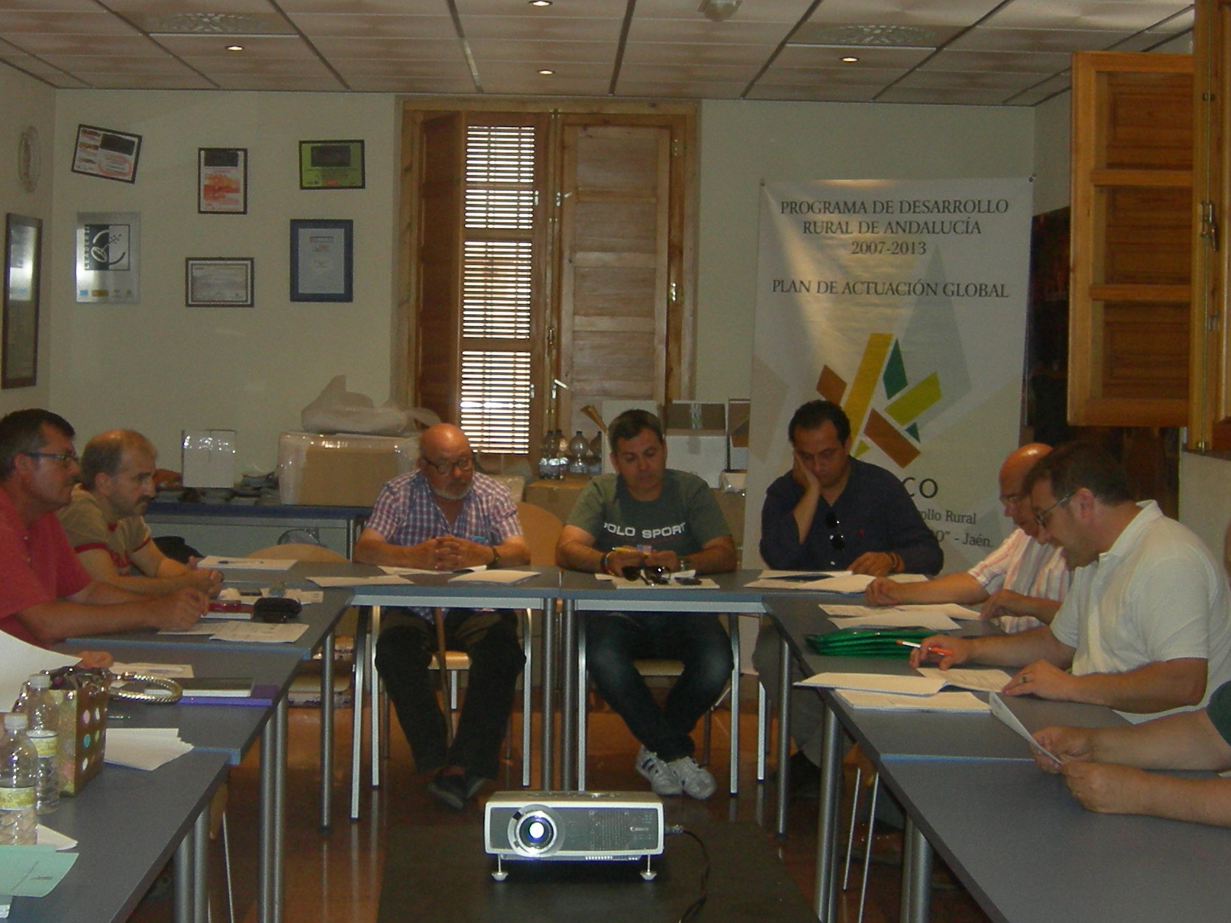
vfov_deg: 26.4
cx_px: 553
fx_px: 1955
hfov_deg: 34.9
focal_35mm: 55
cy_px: 320
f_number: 2.7
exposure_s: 1/60.1
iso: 181
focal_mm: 7.5
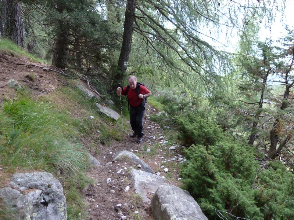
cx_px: 147
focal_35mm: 25
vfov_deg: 54.9
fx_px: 212
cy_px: 110
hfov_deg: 69.4
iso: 100
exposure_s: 1/30
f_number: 3.3
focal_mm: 4.1
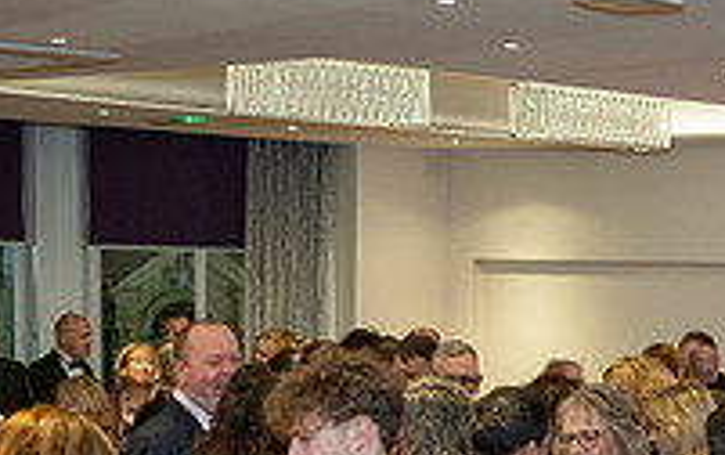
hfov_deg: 19.9
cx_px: 602
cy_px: 583
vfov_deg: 12.4
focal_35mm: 103
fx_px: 2037
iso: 1250
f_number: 2
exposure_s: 1/80
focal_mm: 35
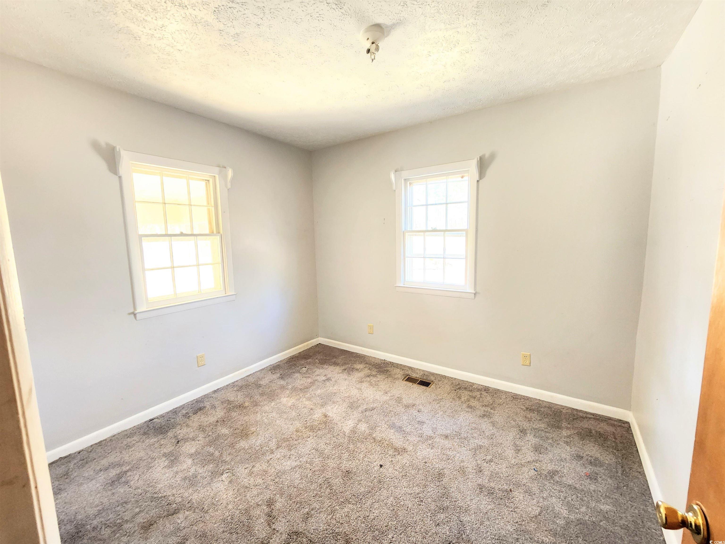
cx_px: 362
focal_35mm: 13
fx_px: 272
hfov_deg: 106.2
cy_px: 272
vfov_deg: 89.9
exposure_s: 1/40
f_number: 2.2
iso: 320
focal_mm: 2.2
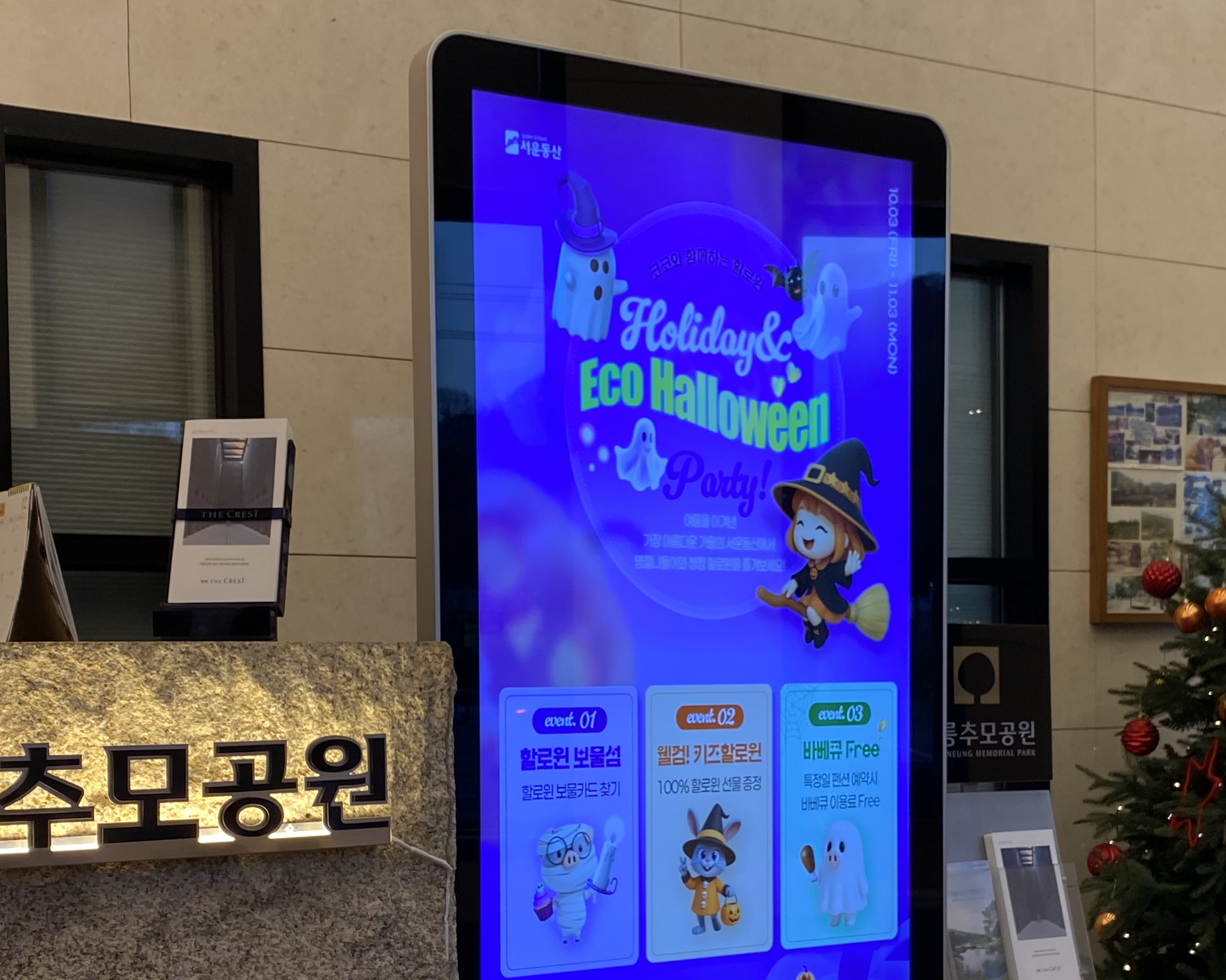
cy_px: 738
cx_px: 737
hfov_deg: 35.9
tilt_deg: -0.9
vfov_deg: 28.7
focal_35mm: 52
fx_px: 1887
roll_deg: +1.0
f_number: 1.8
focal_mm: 4.25
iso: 100
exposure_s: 1/120
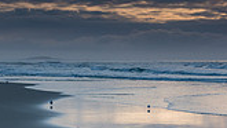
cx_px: 325
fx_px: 861
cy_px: 87
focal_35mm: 143
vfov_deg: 8.5
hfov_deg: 14.2
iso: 320
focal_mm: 38
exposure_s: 1/320
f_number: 6.3
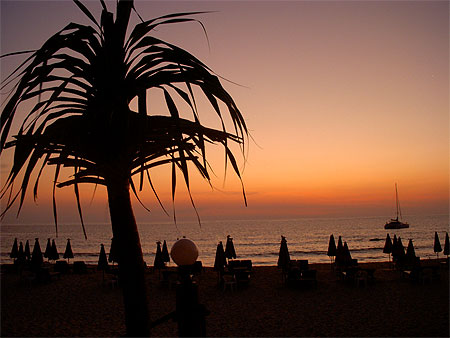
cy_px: 169
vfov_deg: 37.8
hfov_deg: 49.0
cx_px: 225
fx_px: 494
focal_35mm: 38
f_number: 3.3
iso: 200
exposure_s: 1/20
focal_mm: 6.3
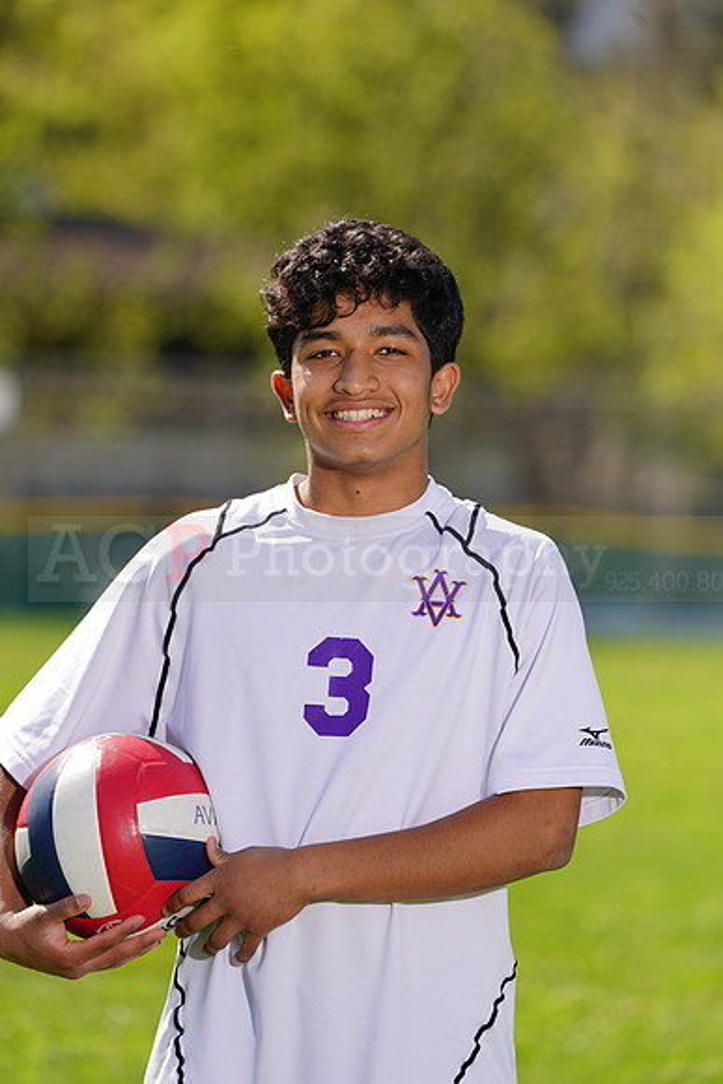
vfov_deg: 6.5
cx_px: 362
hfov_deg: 4.4
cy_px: 542
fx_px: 9483
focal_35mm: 315
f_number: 7.1
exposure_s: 1/200
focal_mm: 315
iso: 64
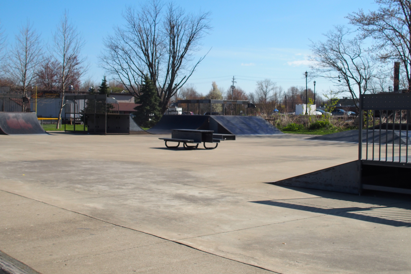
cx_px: 205
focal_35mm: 48
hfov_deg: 41.1
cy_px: 123
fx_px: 548
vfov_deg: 28.1
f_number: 5
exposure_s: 1/640
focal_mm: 9.8
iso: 100
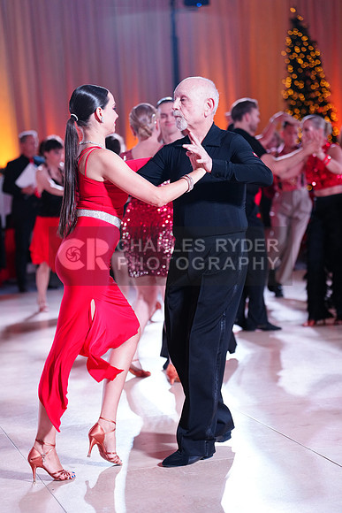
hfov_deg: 14.4
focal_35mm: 95
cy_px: 256
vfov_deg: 21.5
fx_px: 1353
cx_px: 171
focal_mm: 95
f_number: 2.8
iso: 1600
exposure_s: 1/400
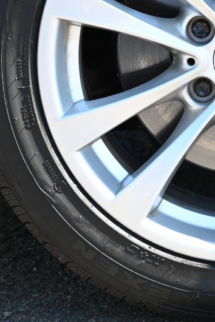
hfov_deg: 8.3
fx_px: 1478
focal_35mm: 165
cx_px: 242
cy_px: 67
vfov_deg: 12.4
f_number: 4
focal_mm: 54
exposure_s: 1/250
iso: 200
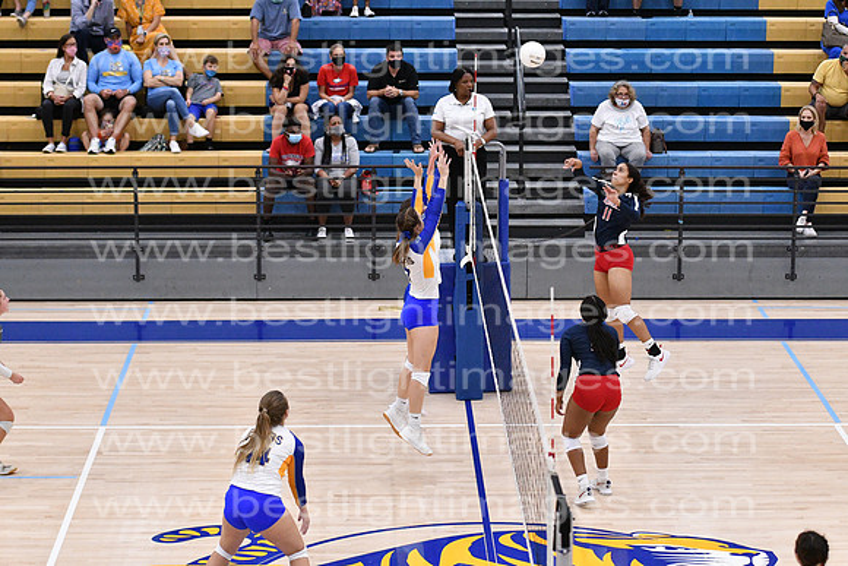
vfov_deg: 13.0
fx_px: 2474
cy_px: 283
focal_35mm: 105
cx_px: 424
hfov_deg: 19.5
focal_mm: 70
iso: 6400
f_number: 3.2
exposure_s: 1/1000
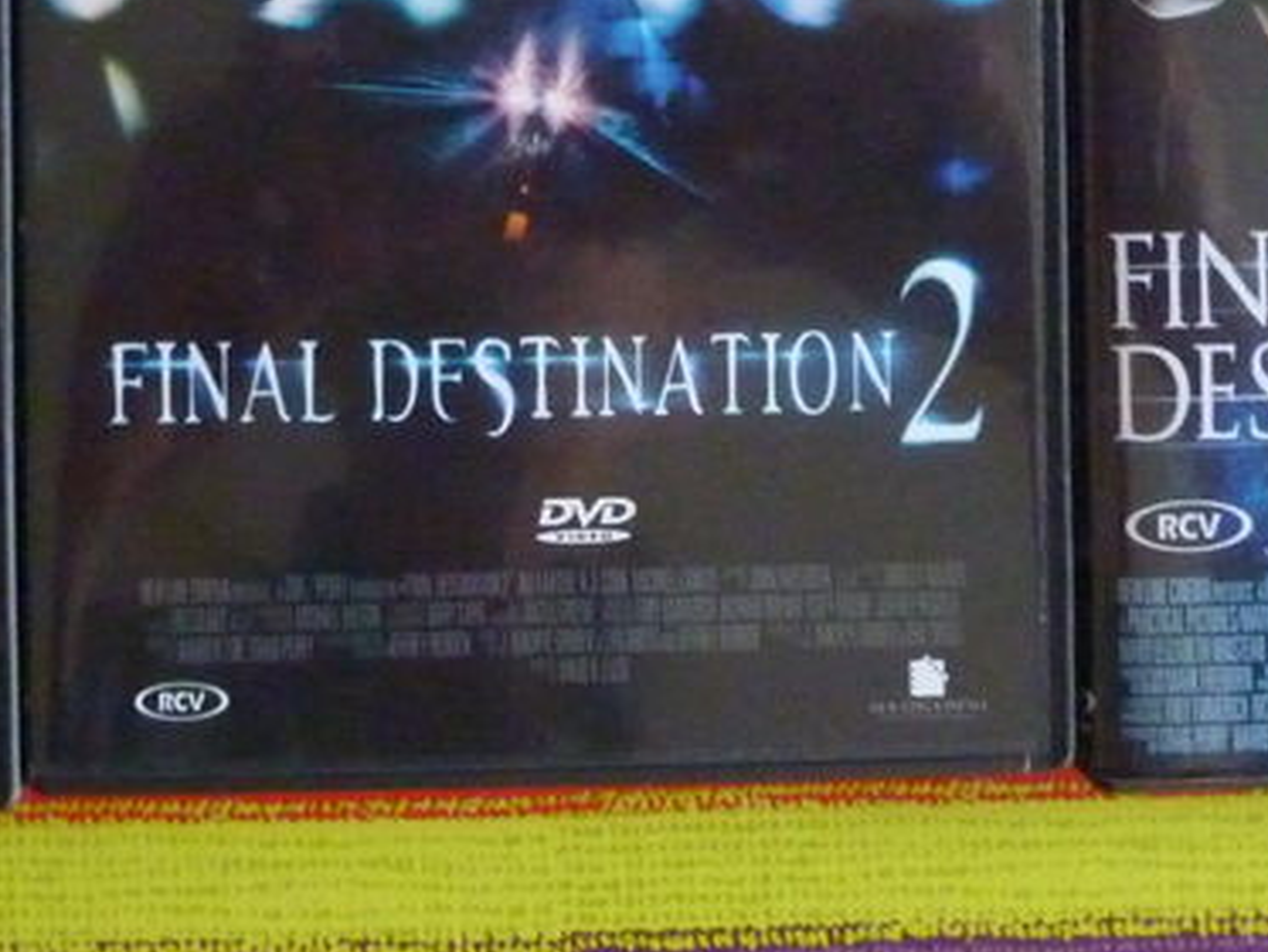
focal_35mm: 67
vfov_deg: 21.4
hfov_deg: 28.9
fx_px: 2455
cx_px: 571
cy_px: 85
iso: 800
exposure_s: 1/10
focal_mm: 4.1
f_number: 3.3
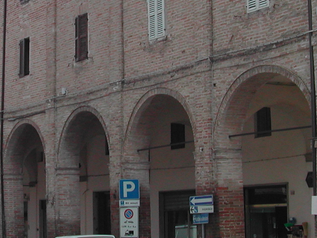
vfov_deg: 14.5
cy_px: 74
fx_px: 934
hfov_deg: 19.1
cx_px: 75
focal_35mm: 102
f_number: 7.6
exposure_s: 1/182
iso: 100
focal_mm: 8
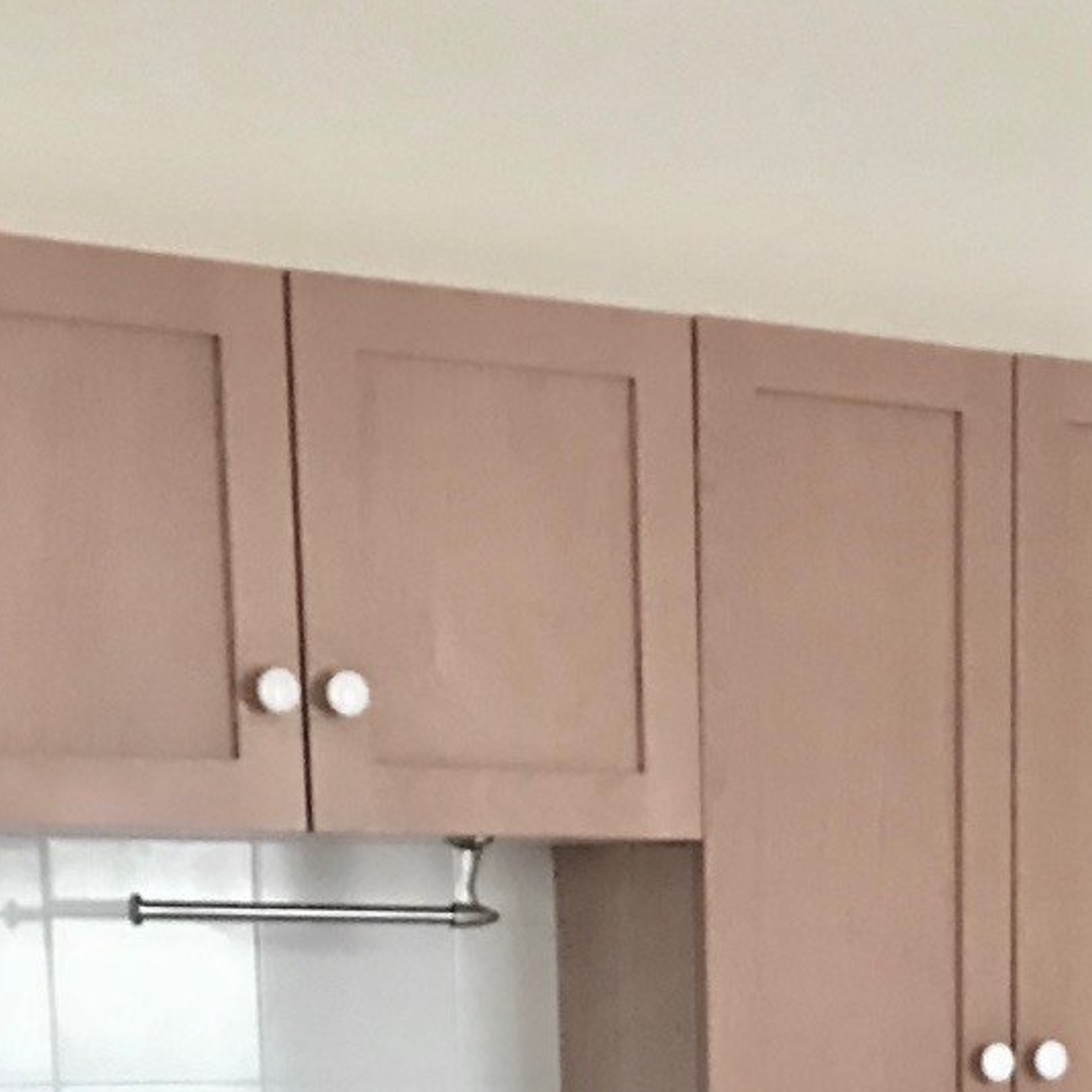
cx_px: 1088
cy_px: 1709
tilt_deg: -12.1
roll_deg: -0.2
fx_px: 3319
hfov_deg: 18.2
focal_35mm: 93
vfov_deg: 16.7
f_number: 1.8
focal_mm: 3.99
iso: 64
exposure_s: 1/15
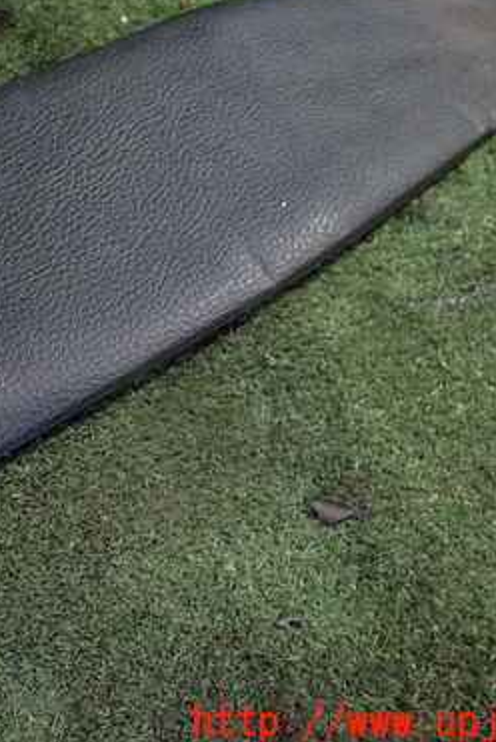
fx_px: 866
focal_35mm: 42
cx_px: 44
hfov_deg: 30.5
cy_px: 298
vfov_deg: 46.1
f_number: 2
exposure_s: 1/30
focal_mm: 4.5
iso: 200
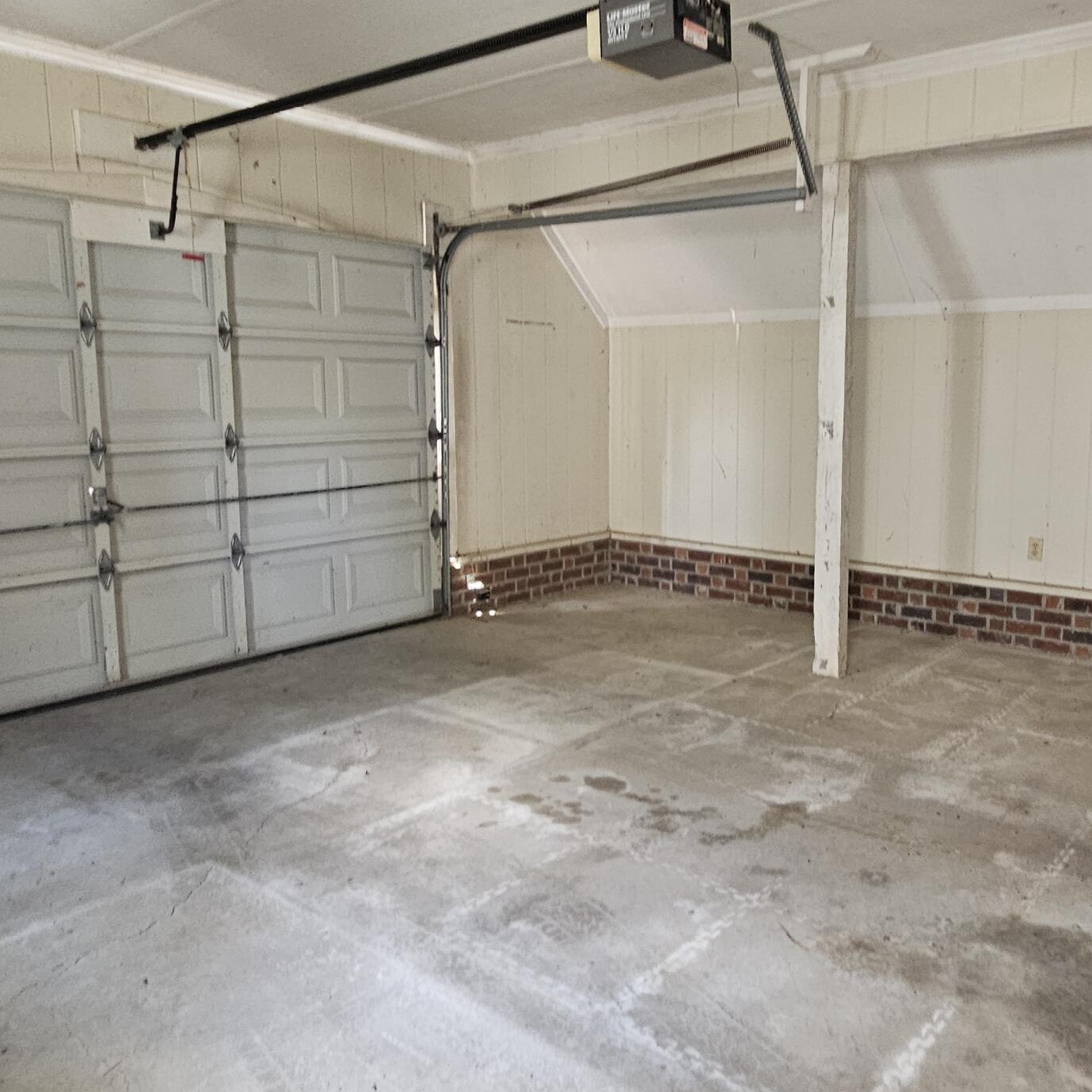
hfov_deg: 61.5
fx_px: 892
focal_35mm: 25
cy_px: 506
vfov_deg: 62.9
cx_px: 720
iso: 400
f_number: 2.2
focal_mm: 2.2
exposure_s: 1/40
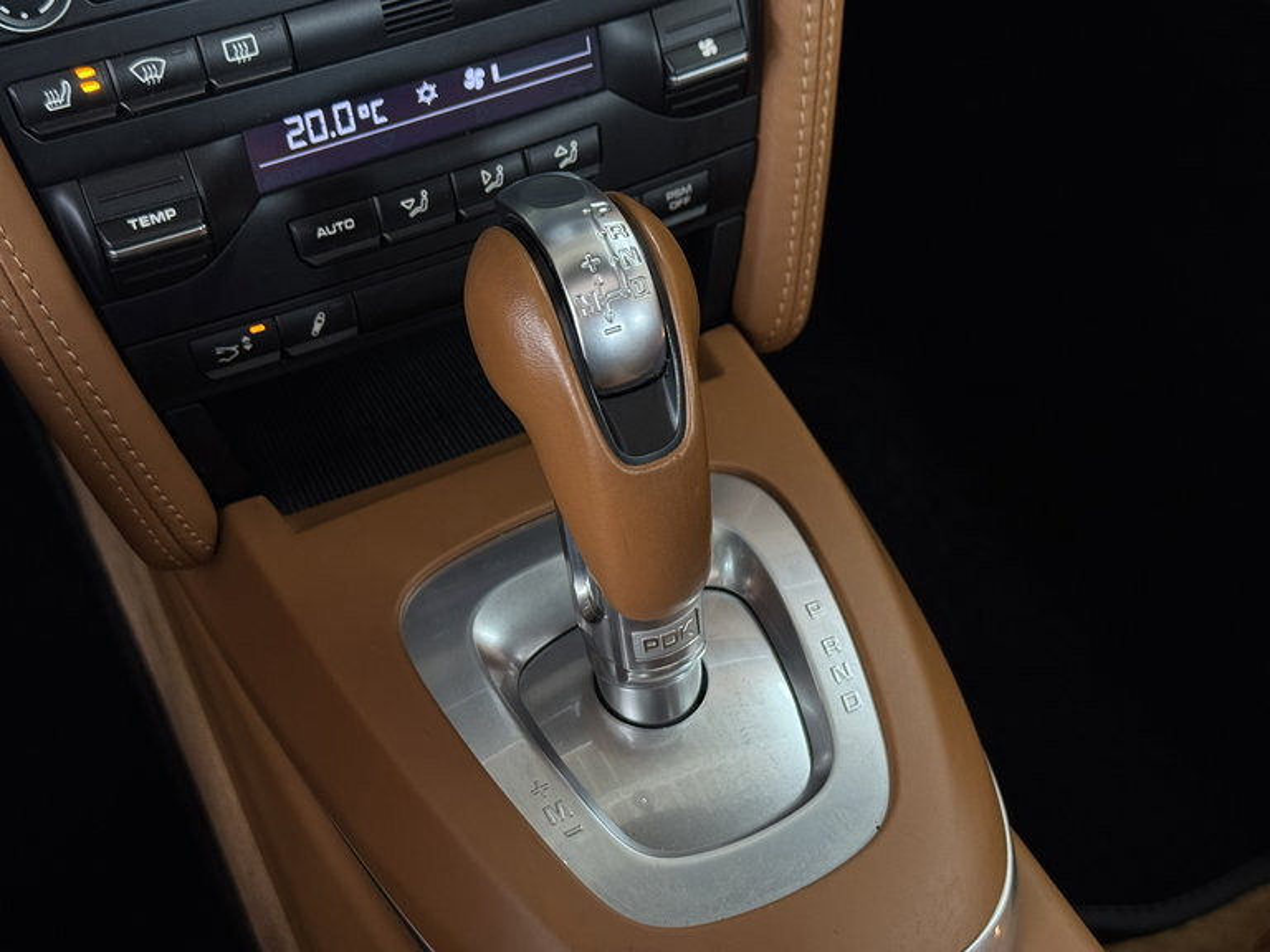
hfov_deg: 39.7
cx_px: 635
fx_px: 1761
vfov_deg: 30.3
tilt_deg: -51.2
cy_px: 476
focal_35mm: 48
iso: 250
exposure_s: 1/60
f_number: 1.78
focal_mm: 6.76
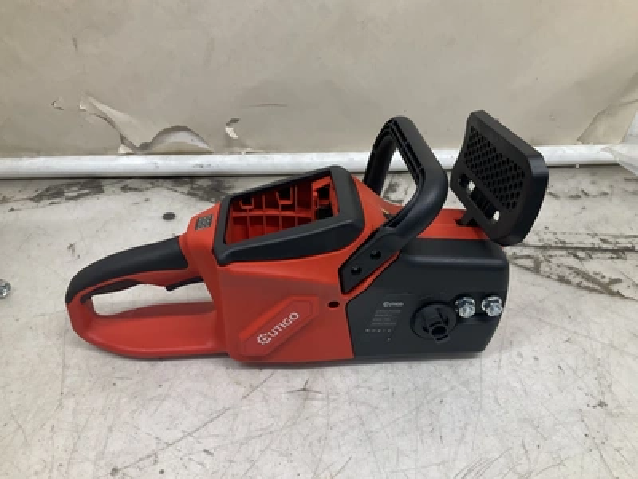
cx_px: 319
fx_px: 534
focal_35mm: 29
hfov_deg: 61.7
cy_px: 240
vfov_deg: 48.2
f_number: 1.8
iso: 50
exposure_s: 1/120
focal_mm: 3
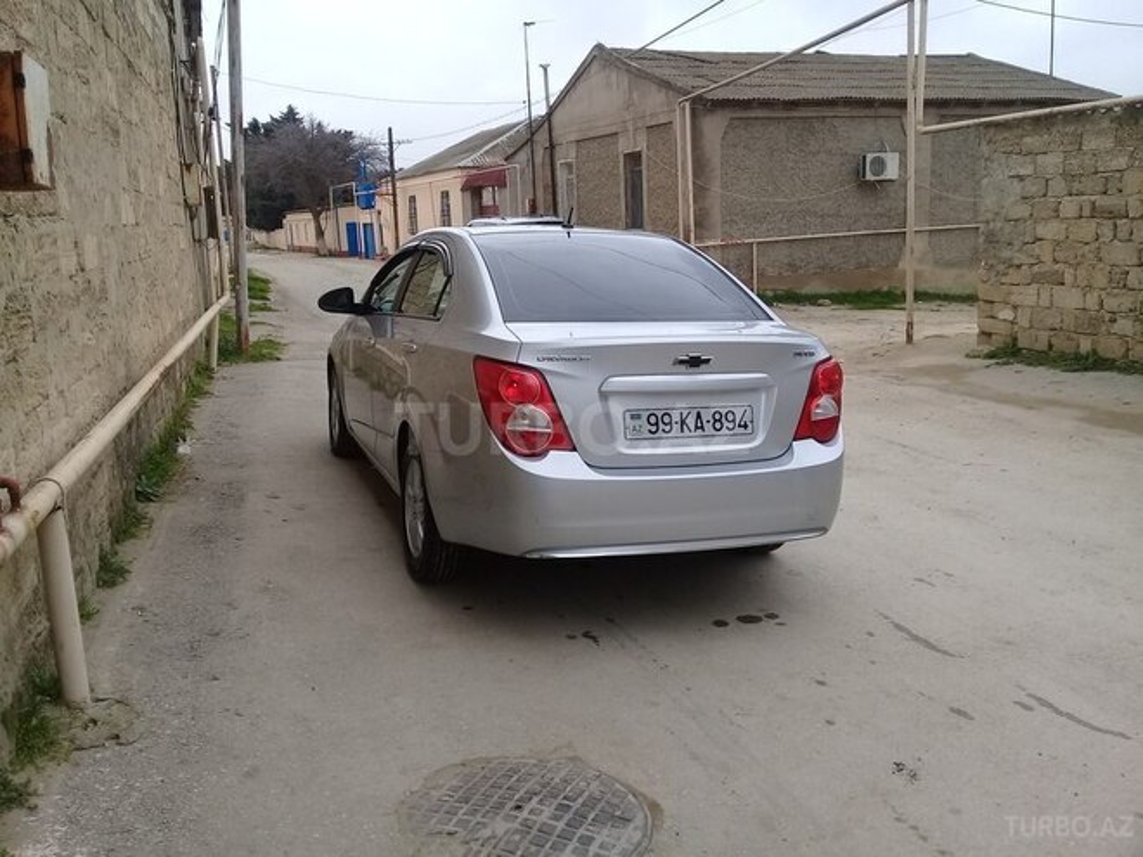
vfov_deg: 45.4
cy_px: 428
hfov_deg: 58.4
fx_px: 1024
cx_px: 572
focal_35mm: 31
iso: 50
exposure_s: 1/707
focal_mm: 3.3
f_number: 2.2
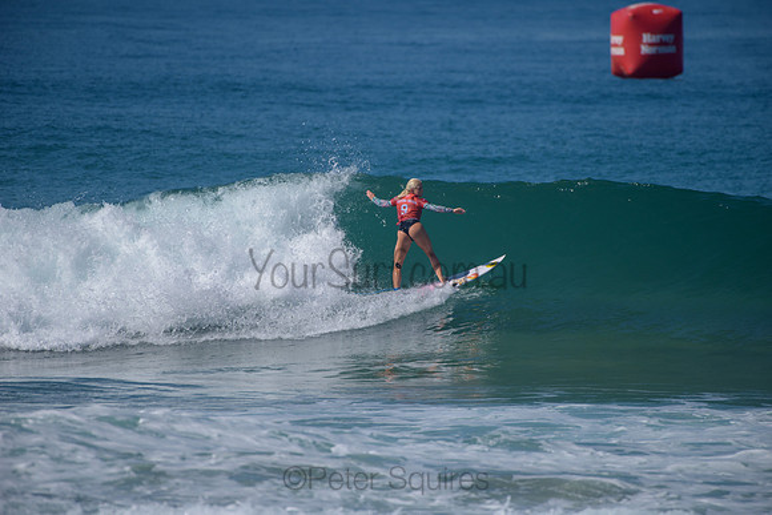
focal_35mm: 500
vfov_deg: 2.8
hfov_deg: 4.1
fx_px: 10724
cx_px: 386
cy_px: 258
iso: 140
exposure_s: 1/2000
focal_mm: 500
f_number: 5.6
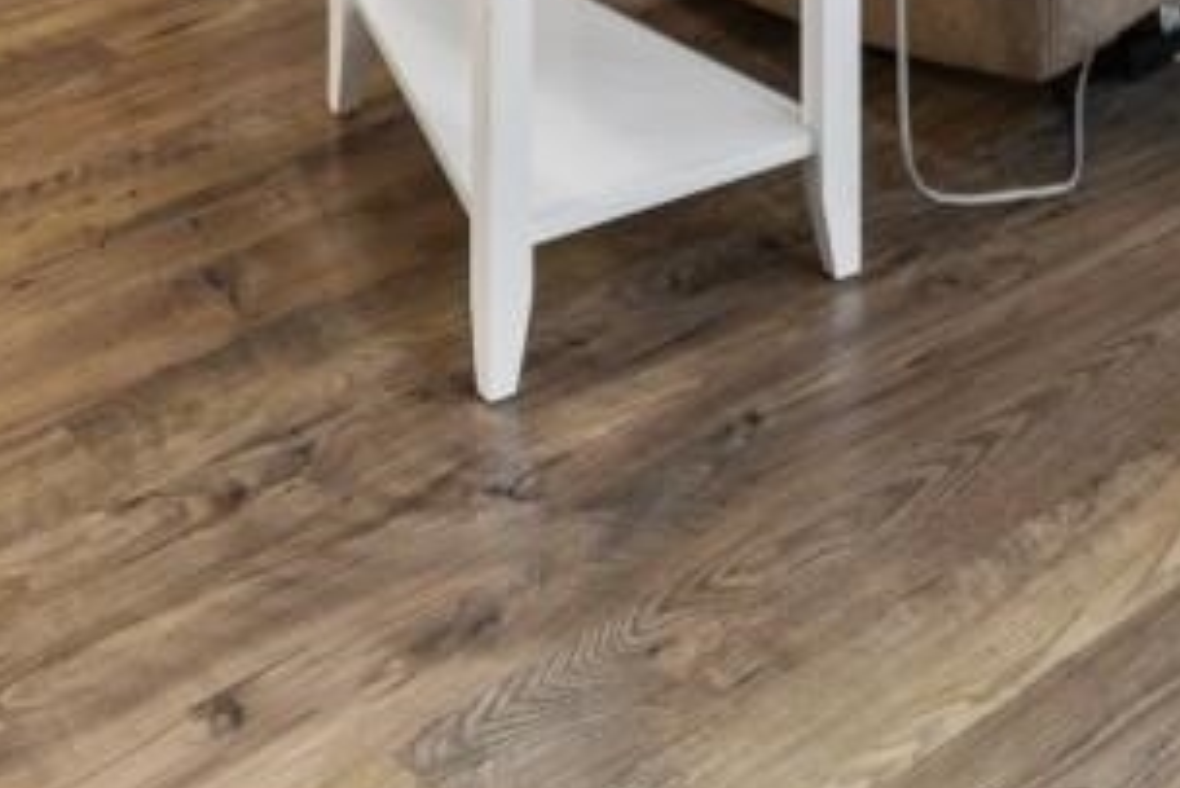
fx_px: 2623
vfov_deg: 12.6
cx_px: 1075
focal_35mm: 80
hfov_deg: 24.6
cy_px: -1196
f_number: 4.5
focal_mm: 10
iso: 100
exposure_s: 1/2
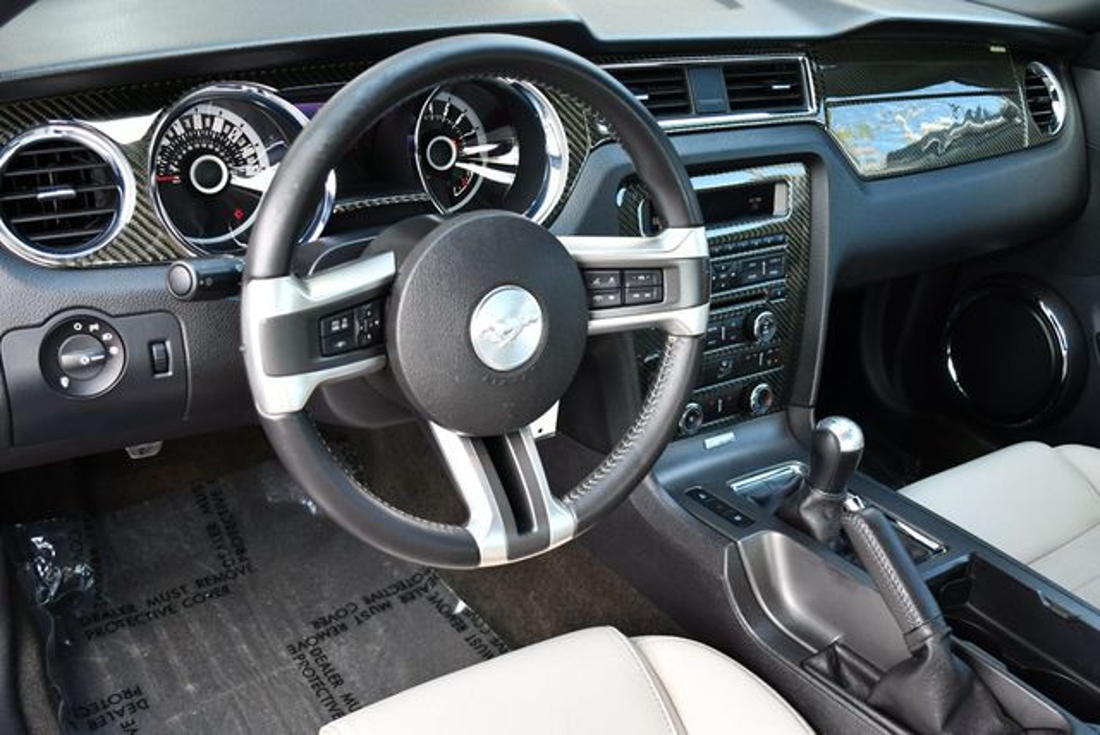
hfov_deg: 53.1
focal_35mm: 36
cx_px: 550
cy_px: 368
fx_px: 1101
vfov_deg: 36.9
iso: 720
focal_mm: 18
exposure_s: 1/250
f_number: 3.5
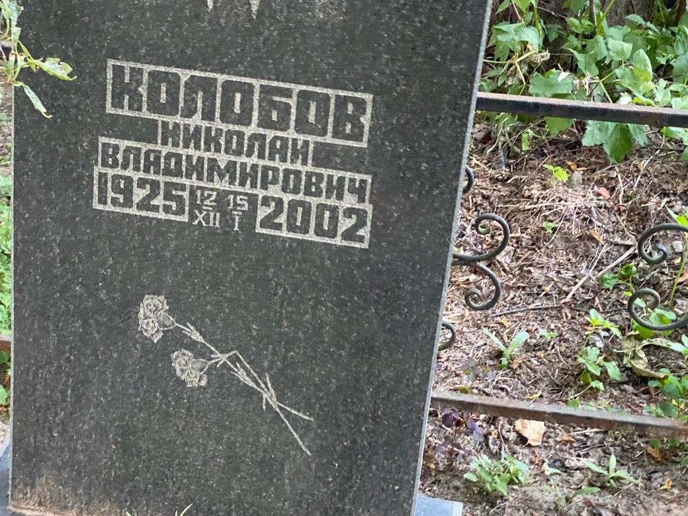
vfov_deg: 20.4
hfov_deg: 26.9
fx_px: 1431
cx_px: 243
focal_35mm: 72
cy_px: 190
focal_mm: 6
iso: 640
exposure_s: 1/40
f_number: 2
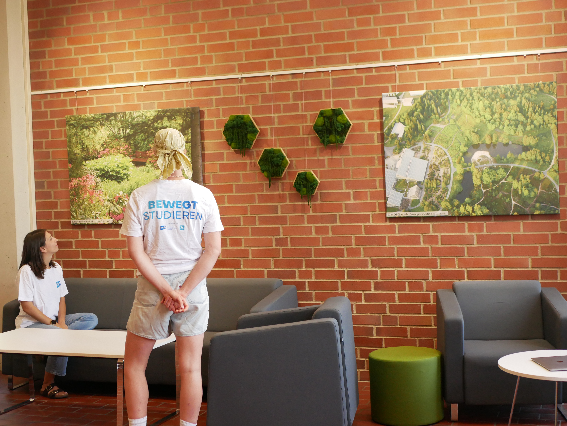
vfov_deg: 28.6
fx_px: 836
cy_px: 216
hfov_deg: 37.5
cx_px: 282
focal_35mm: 51
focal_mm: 25
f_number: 2.8
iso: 1250
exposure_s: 1/320
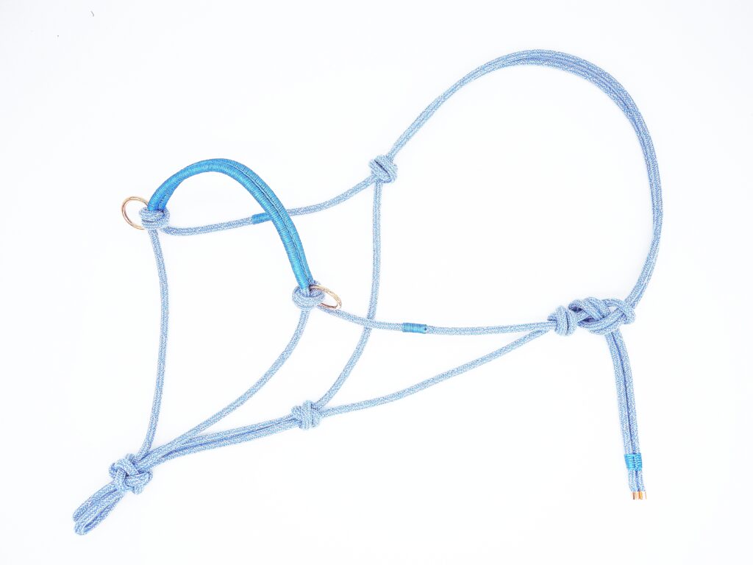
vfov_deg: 37.7
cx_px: 376
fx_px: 827
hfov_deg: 49.0
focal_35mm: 38
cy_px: 282
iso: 100
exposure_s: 1/322
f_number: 3.2
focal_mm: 8.1
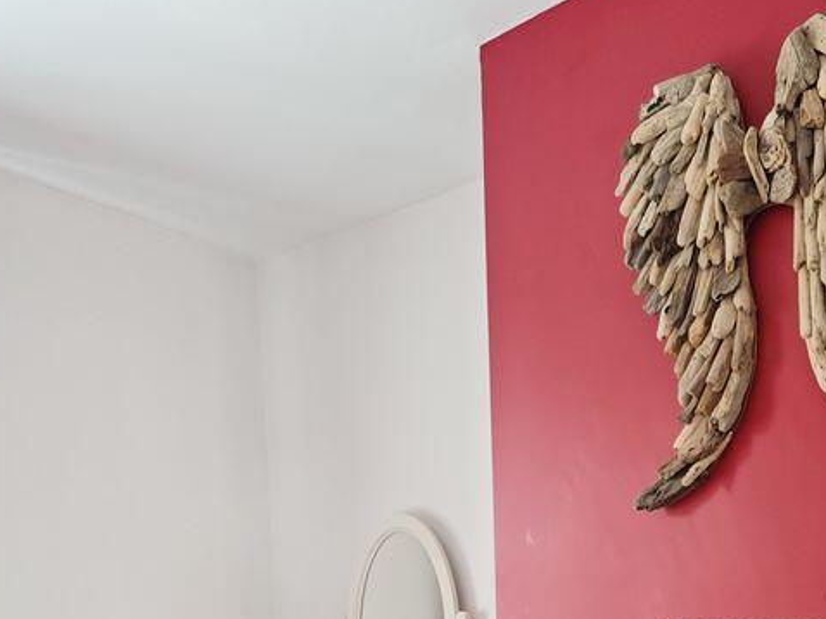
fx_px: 715
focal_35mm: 30
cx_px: 779
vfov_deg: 40.0
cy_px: 643
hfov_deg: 51.2
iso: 160
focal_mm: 2.03
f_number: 1.8
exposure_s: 1/33.3
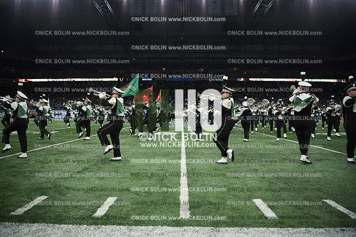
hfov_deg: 73.7
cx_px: 178
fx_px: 237
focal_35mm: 24
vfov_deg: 53.2
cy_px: 118
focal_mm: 24
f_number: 2.8
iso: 1250
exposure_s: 1/1250
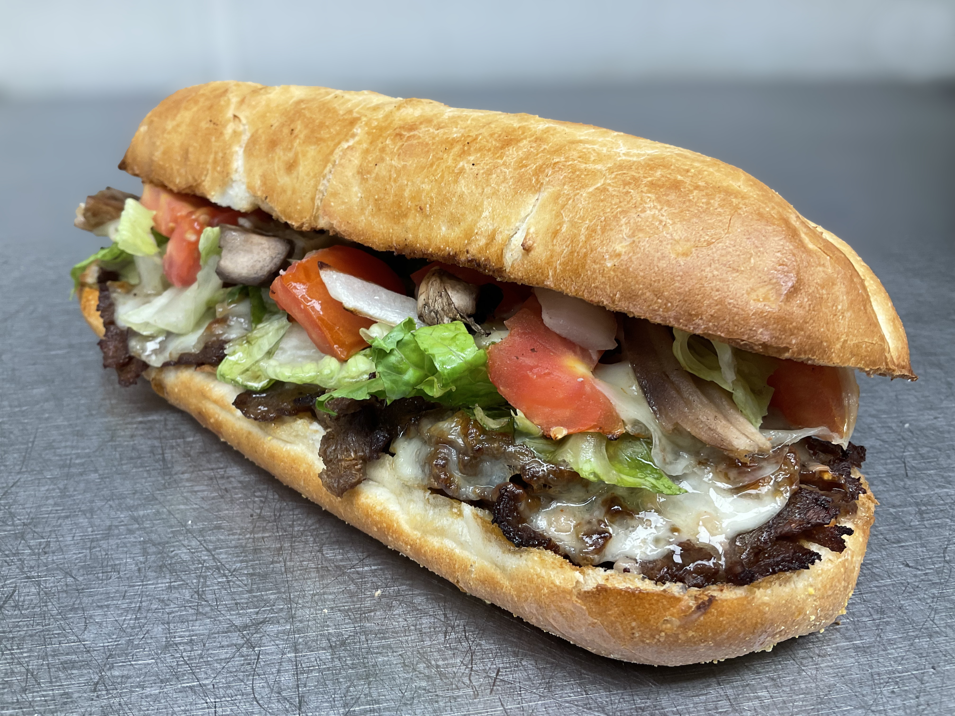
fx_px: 800
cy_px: 358
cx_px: 478
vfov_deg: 48.2
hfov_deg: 61.7
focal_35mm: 29
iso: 32
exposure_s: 1/50
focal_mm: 3
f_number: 1.8
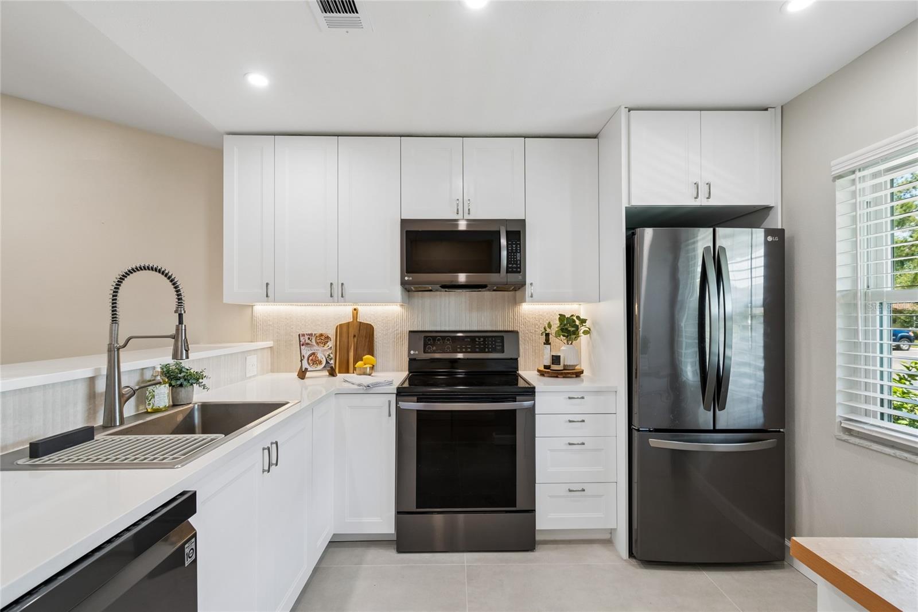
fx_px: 382
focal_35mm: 15
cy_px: 306
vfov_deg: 77.3
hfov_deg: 100.4
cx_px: 459
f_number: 7.1
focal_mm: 10
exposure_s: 1/10
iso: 100
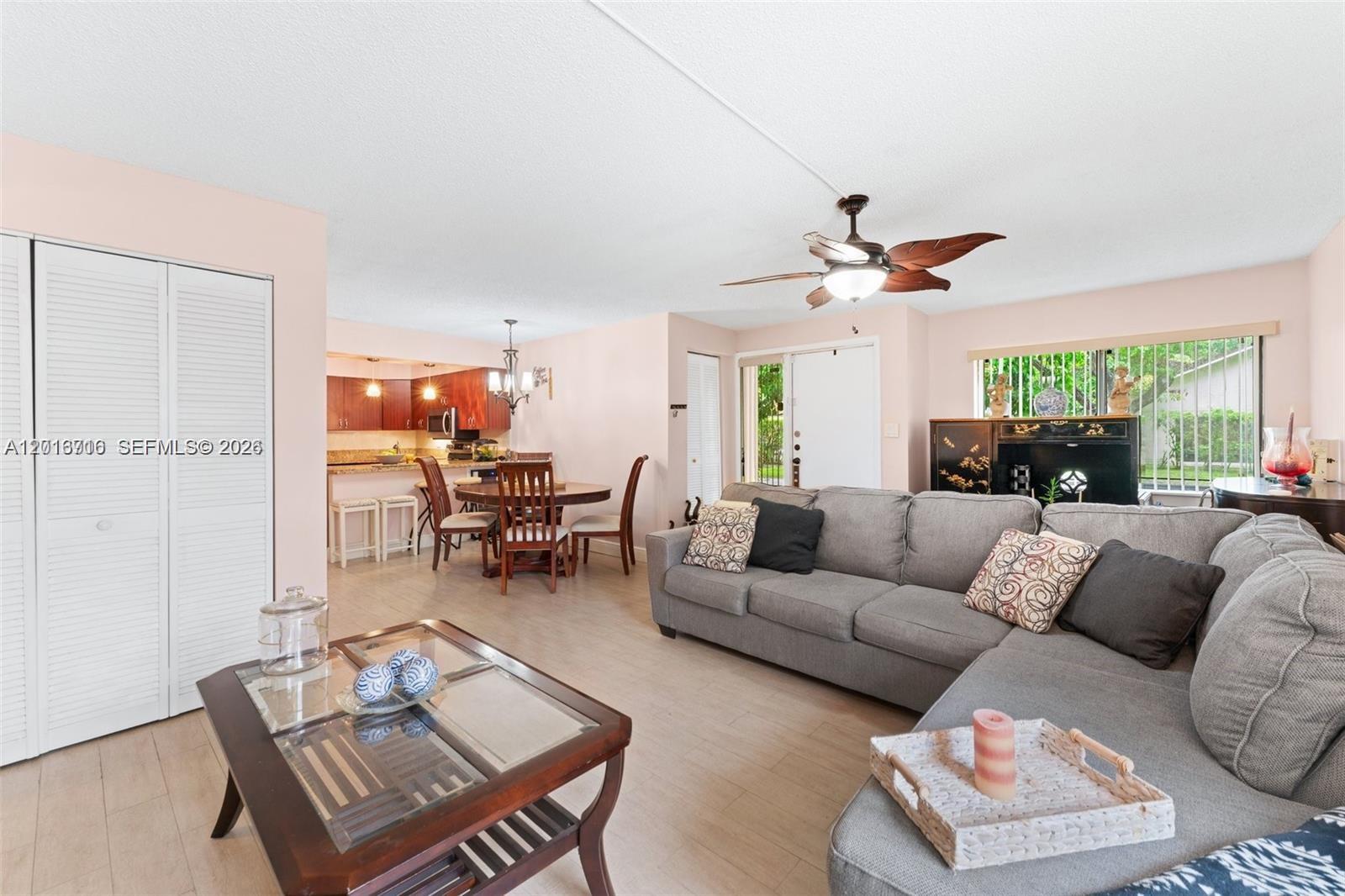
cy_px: 448
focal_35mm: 14
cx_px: 672
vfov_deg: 81.2
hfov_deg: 104.3
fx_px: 523
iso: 200
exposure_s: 1.6
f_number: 8
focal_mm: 14
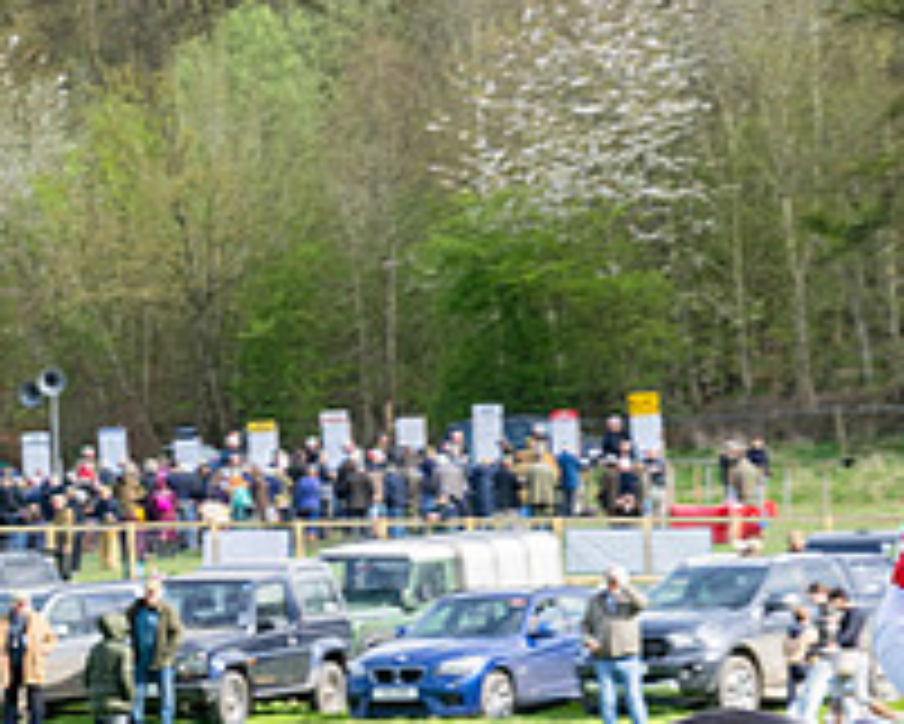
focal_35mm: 319
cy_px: 831
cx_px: 926
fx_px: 8539
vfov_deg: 4.8
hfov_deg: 6.0
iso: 200
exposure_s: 1/160
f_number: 11
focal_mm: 101
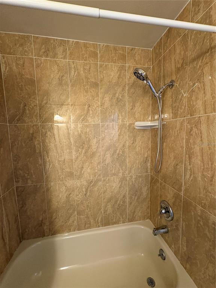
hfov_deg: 85.7
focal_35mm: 14
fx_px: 116
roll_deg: +1.3
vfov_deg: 102.1
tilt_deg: -4.7
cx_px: 108
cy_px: 144
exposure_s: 1/60
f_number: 2.2
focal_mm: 2.22
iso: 400
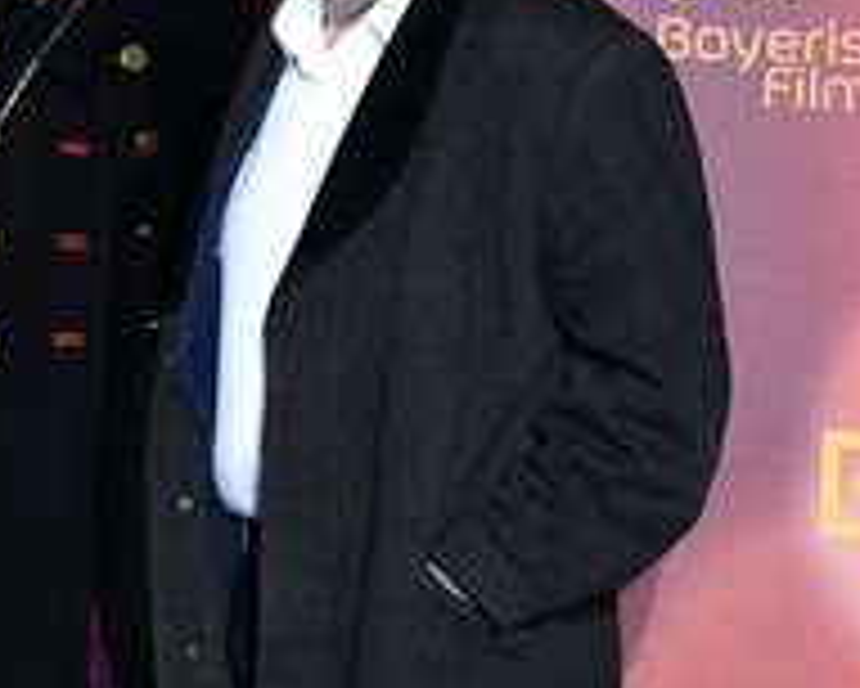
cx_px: 236
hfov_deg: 15.7
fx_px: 3107
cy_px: 256
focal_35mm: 122
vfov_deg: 12.6
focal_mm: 55
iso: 500
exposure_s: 1/125
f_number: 6.3
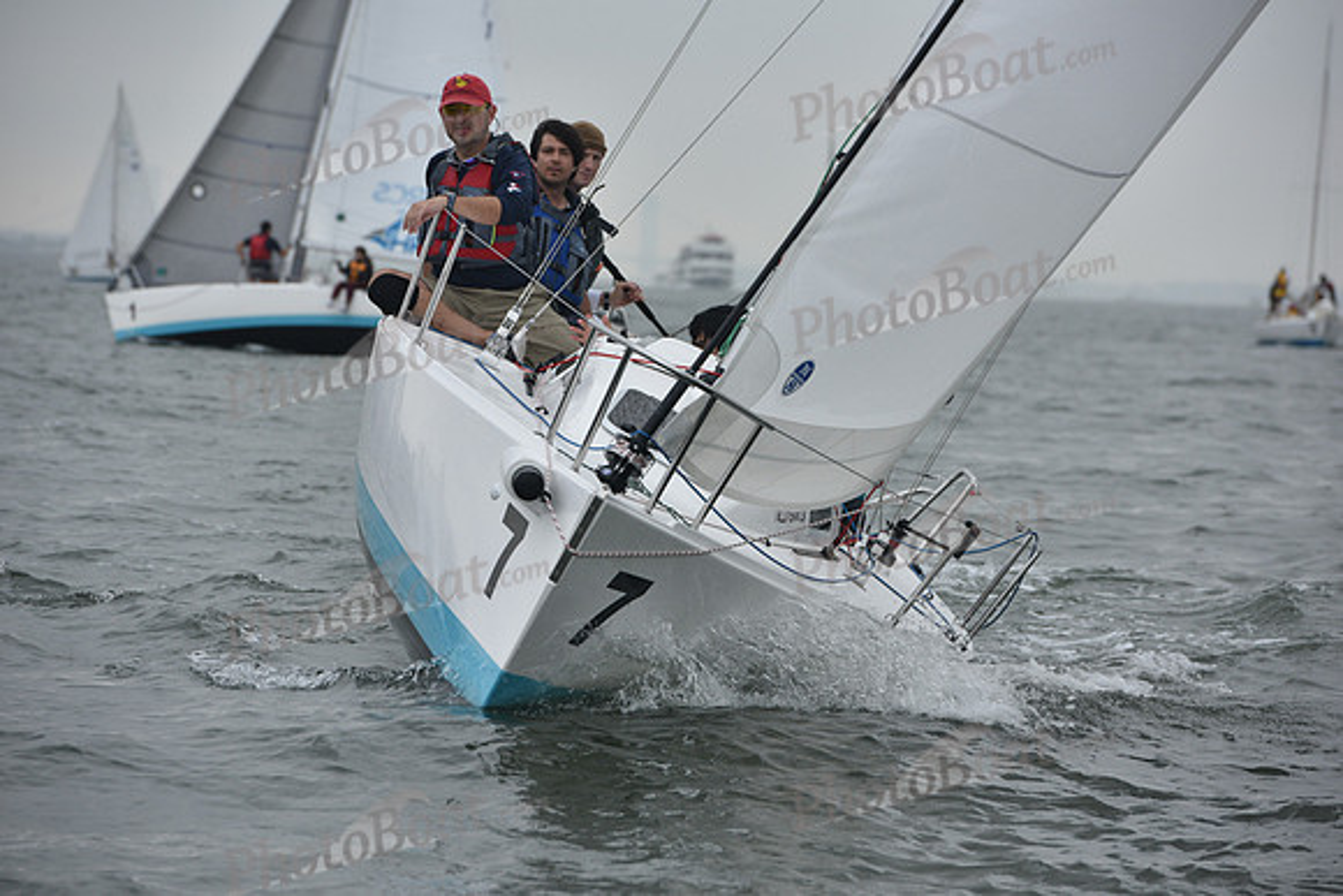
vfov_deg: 6.9
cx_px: 672
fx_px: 7463
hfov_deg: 10.3
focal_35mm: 200
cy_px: 448
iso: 400
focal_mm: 200
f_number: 7.1
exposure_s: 1/800
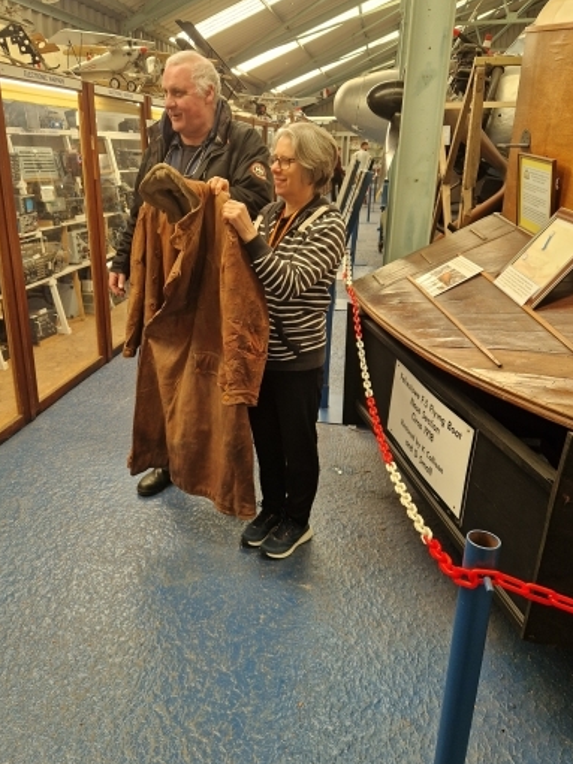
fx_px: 596
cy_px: 347
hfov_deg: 51.2
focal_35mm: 27
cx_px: 245
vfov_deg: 65.2
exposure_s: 1/100
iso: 125
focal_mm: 5.4
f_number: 1.8
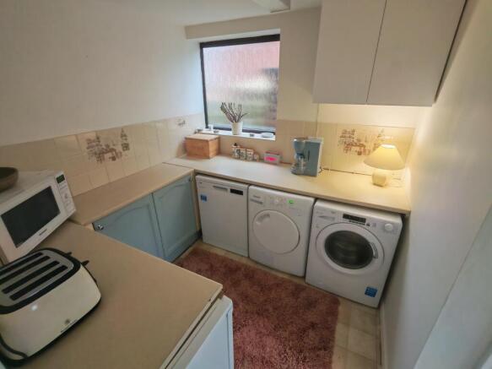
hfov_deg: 94.5
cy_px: 184
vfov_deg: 78.1
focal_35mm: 16
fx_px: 227
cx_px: 246
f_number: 2.2
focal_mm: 1.96
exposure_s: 1/50
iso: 160
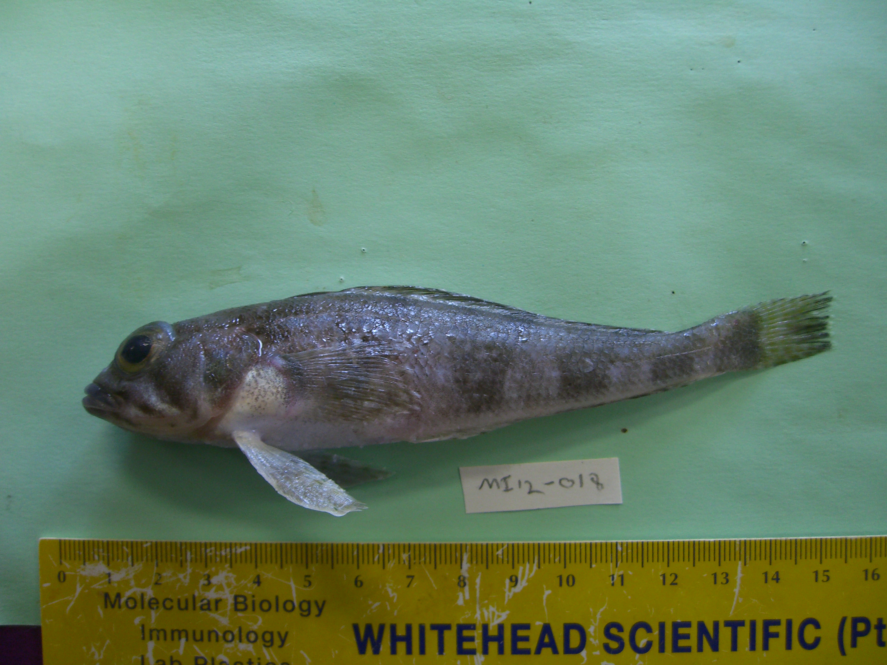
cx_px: 444
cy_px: 332
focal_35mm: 38
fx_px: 974
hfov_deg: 49.0
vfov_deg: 37.7
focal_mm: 7.9
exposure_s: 1/40
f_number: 2.8
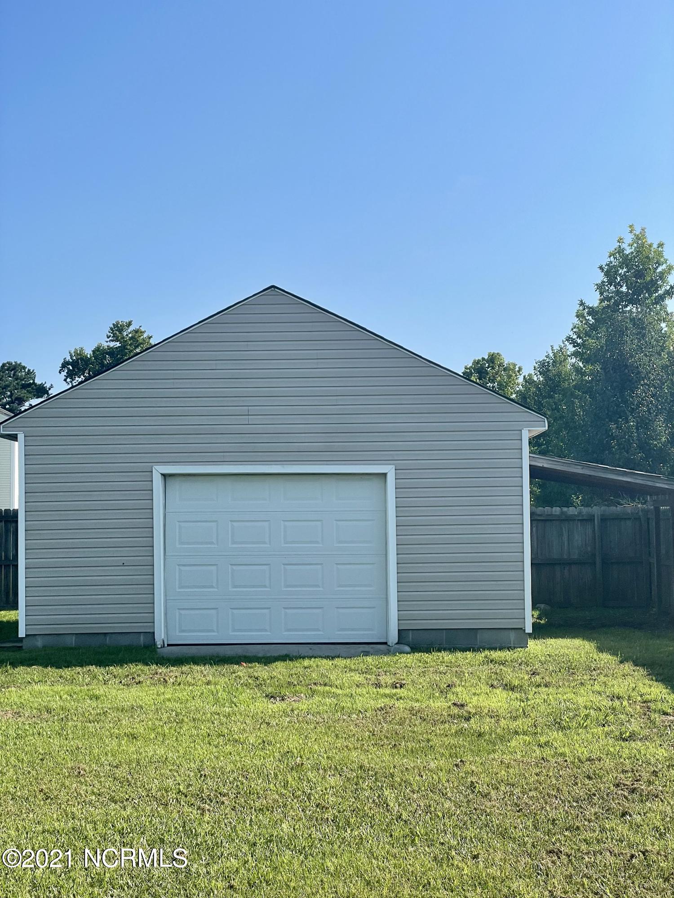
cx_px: 337
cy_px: 449
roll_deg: +0.6
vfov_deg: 36.8
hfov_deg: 28.0
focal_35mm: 52
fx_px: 1350
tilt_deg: +4.8
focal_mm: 6
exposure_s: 1/1916
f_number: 2
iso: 25
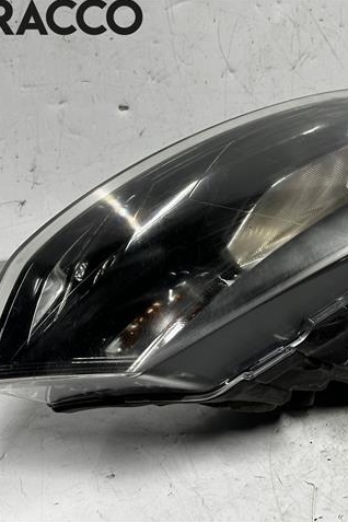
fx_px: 971
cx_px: 282
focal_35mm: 67
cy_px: 260
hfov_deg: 20.1
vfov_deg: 30.1
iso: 125
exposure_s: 1/50
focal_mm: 6.86
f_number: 1.78
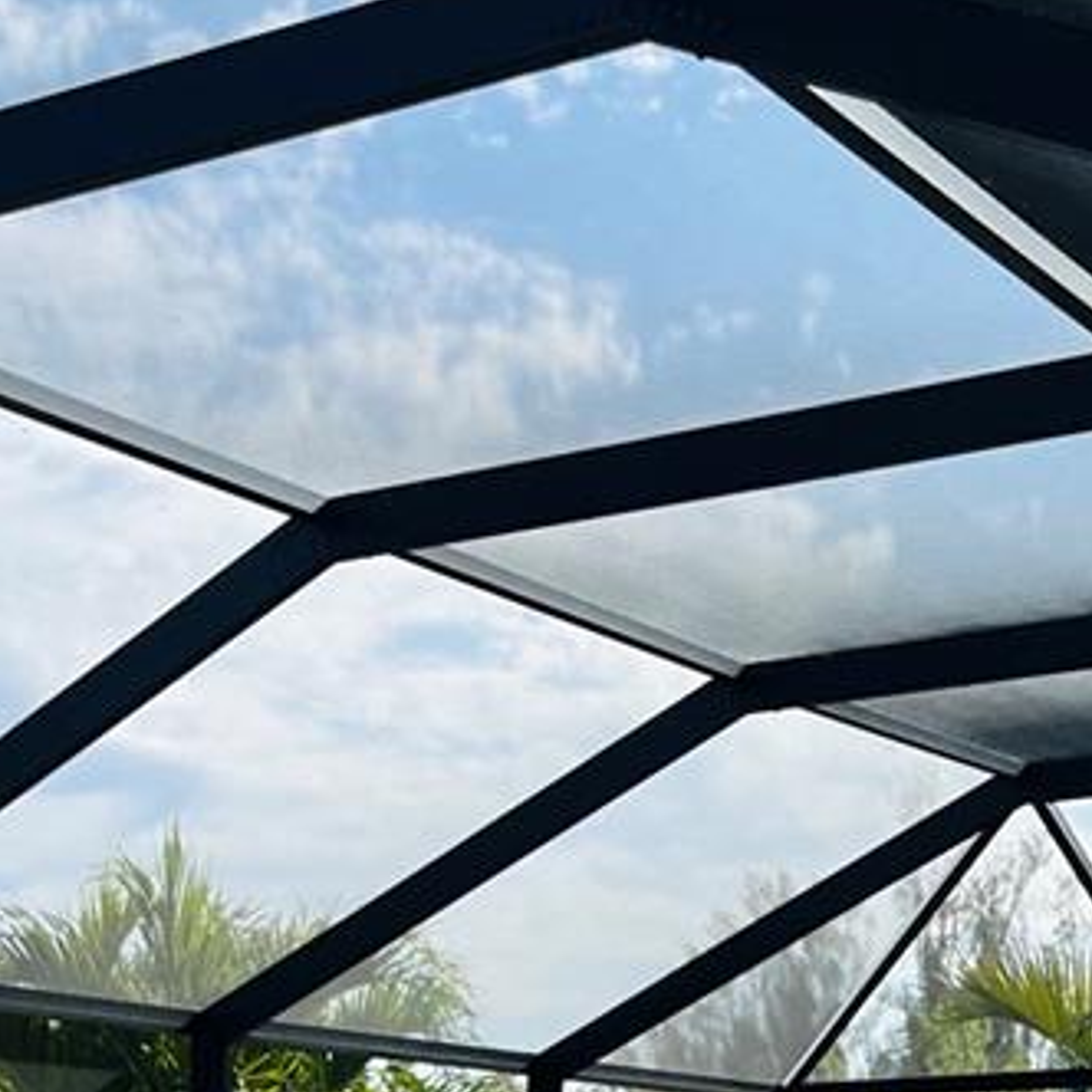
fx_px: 2962
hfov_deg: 20.9
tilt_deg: -4.5
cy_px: 1622
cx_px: 424
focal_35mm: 83
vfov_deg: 18.6
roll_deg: +1.1
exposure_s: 1/1890
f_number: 1.6
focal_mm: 5.1
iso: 50
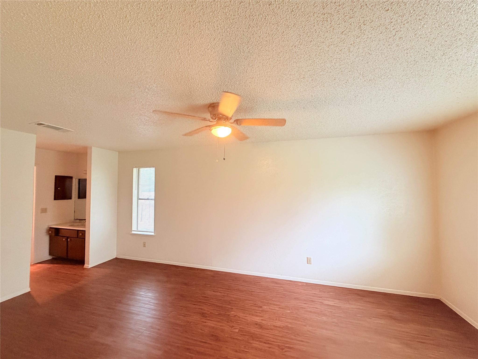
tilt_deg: +2.0
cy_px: 180
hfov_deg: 102.1
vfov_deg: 85.7
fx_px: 193
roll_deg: -0.2
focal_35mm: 14
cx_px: 239
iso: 400
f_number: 2.2
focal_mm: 2.22
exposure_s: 1/60
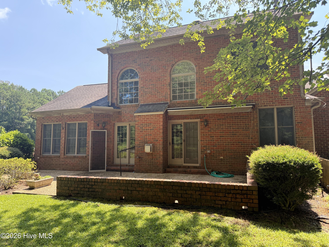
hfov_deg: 71.6
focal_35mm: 24
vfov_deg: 56.8
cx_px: 164
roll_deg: -0.8
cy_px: 124
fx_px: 228
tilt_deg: +5.4
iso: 100
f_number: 1.78
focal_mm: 6.76
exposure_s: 1/992
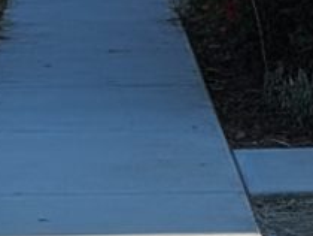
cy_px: 237
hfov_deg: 14.4
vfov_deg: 10.7
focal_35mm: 137
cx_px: 97
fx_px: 1240
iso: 247
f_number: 1.78
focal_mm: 6.8
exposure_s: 1/102
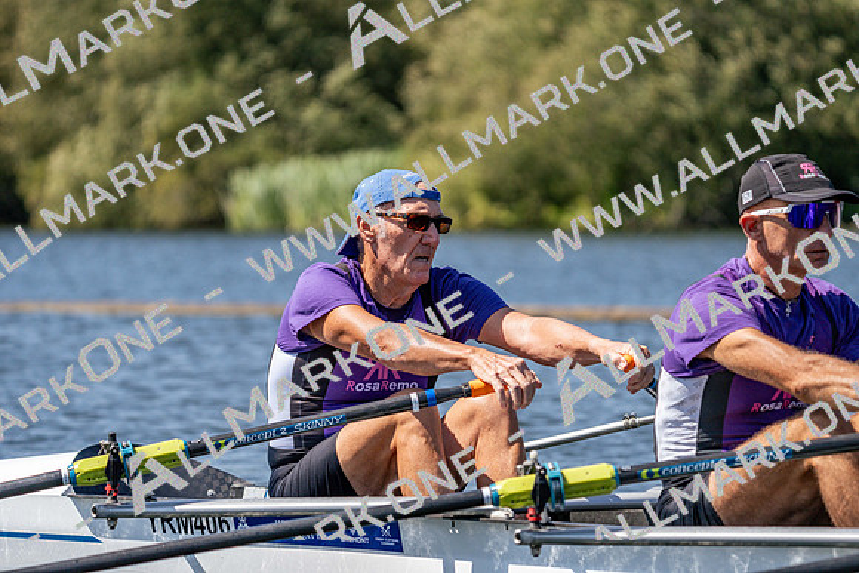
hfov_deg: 7.9
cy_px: 286
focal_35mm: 259
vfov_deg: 5.3
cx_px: 430
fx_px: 6181
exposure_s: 1/2000
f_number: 5.6
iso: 320
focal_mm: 259
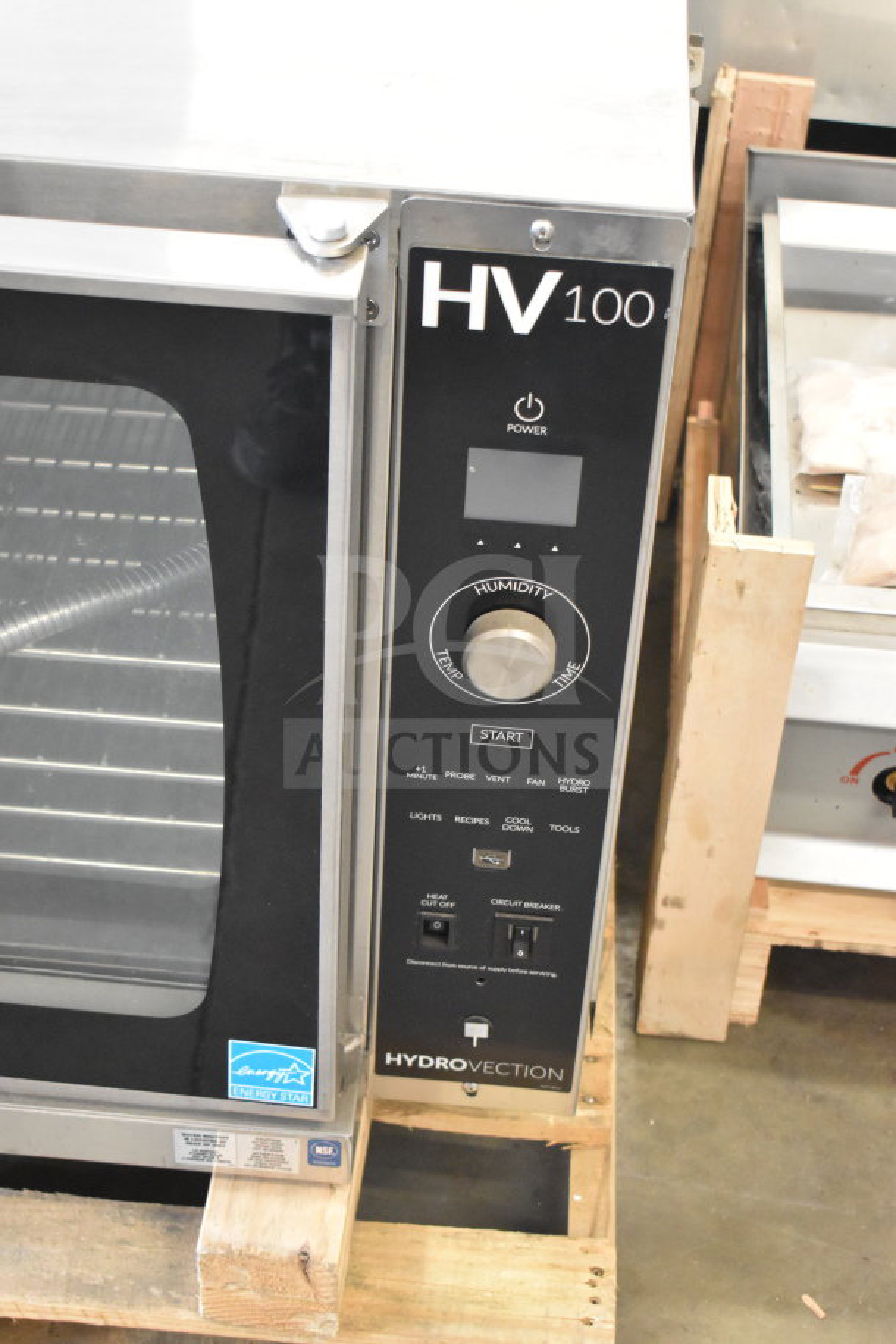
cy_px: 672
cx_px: 448
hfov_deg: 22.6
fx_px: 2240
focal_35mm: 60
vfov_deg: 33.4
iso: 6400
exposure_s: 1/100
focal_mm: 40
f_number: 5
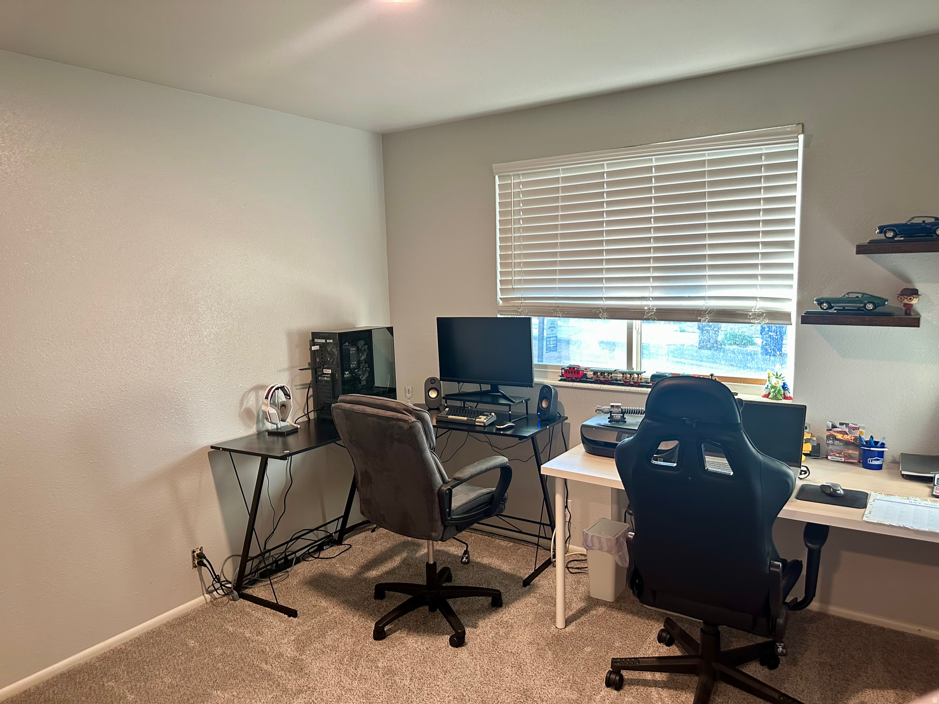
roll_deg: +1.1
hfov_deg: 71.6
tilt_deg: -6.7
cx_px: 470
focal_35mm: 24
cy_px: 352
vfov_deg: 56.8
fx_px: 651
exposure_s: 1/60
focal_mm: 6.86
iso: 400
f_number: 1.78
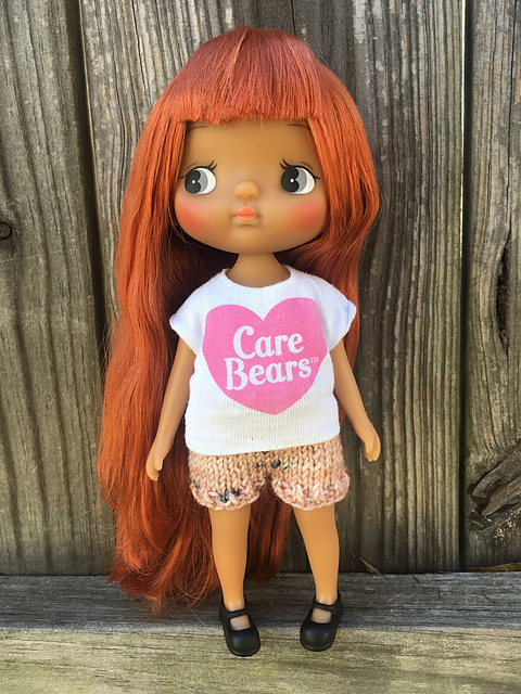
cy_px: 347
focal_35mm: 29
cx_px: 260
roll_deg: +3.5
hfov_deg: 48.2
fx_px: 582
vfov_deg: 61.7
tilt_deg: -10.3
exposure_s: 1/120
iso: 25
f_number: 2.2
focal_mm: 4.15
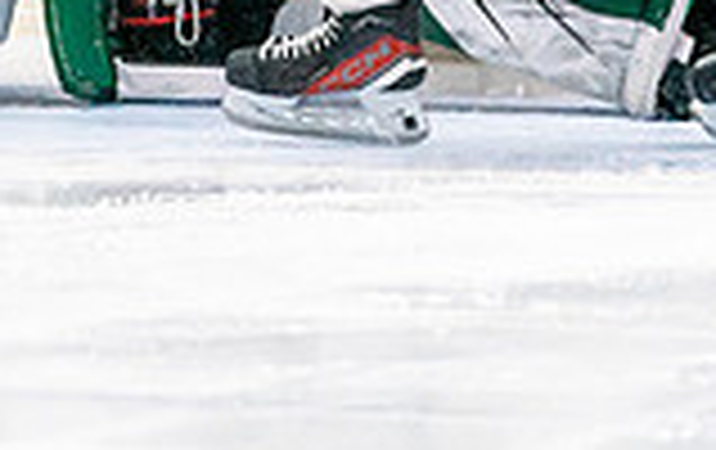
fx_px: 19802
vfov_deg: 1.3
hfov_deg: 2.1
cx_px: 55
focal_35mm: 1013
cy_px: -67
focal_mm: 200
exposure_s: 1/1250
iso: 3200
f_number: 2.8
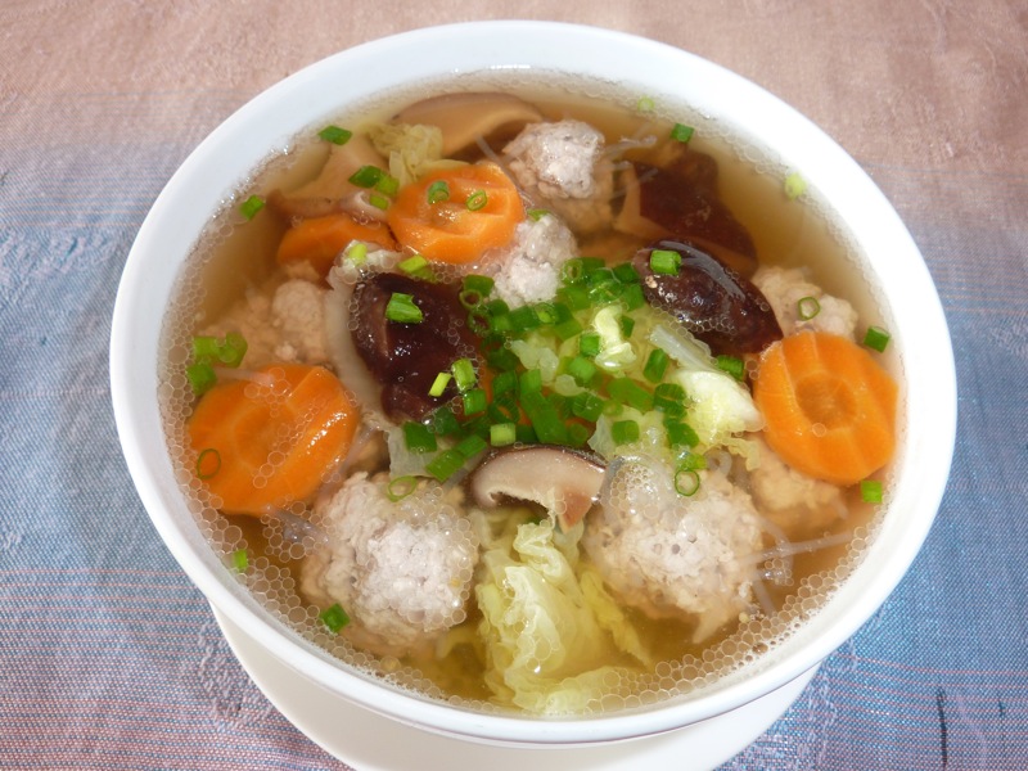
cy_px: 386
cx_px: 514
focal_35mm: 25
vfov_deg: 54.9
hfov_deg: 69.4
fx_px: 742
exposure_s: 1/30
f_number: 4
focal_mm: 4.1
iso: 100
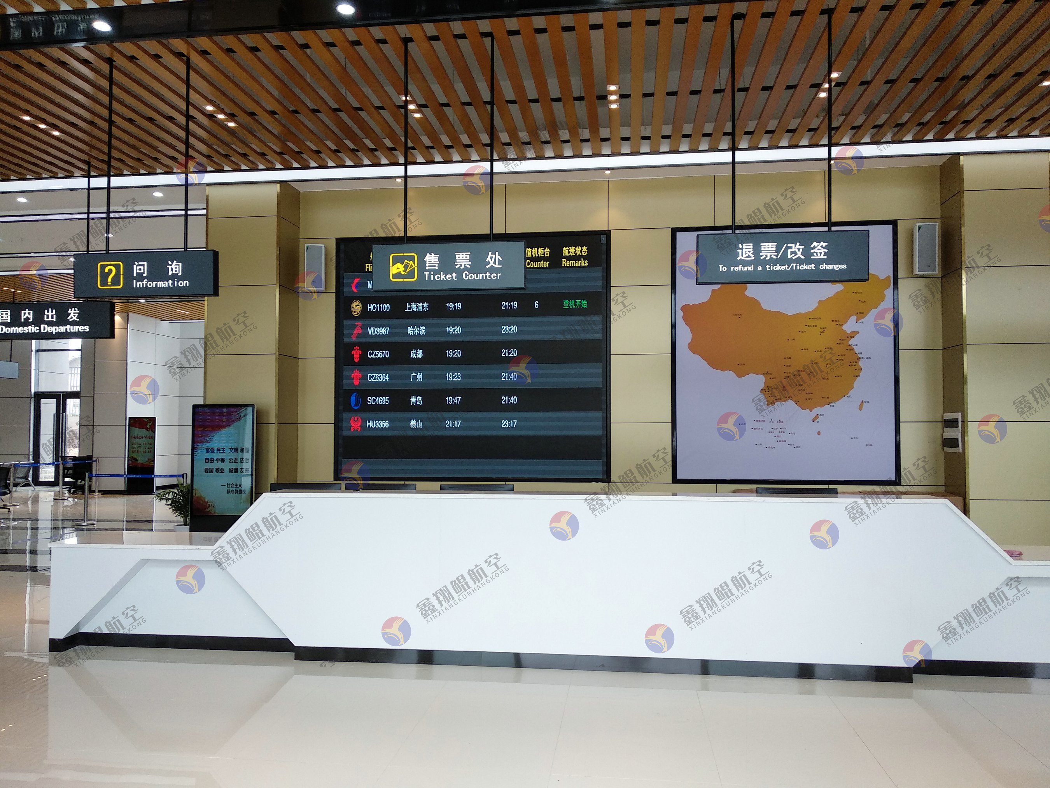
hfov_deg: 67.3
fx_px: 789
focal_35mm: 26
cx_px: 525
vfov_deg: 53.1
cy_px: 394
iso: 200
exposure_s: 1/100
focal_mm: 3.81
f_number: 2.2
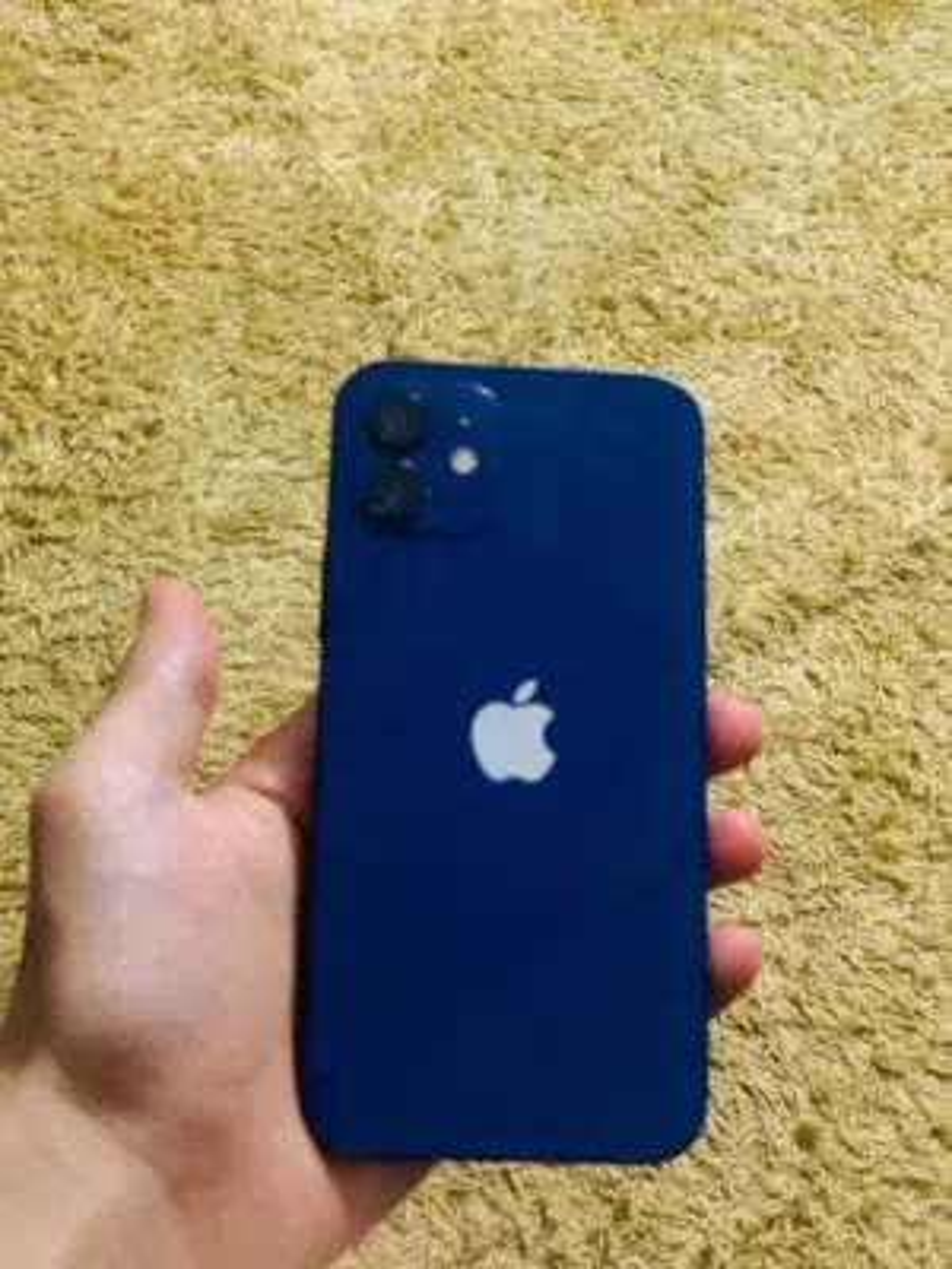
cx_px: 476
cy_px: 634
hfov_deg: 28.0
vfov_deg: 36.8
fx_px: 1907
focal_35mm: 52
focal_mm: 6
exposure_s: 1/25
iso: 640
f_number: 2.4
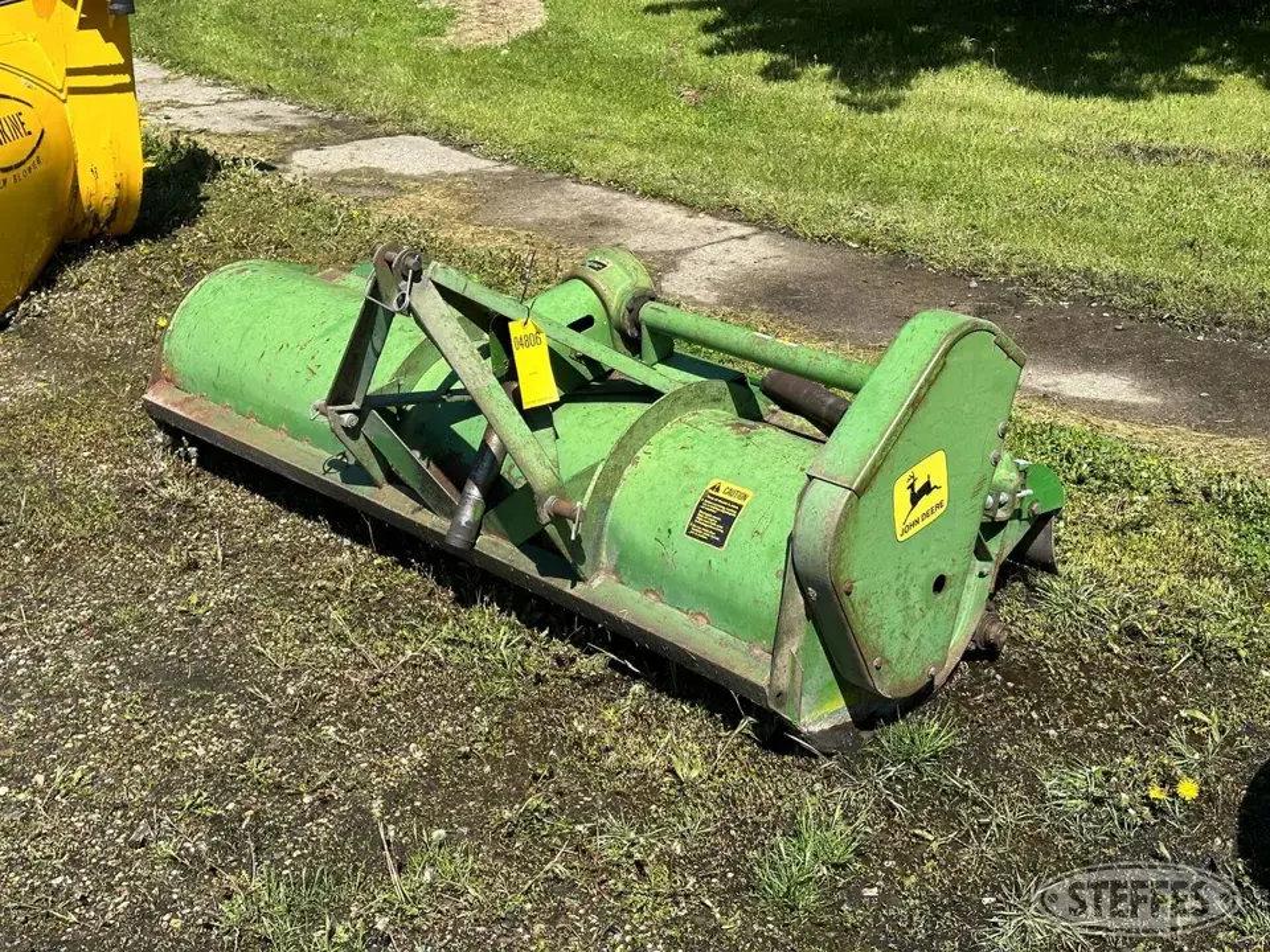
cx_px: 635
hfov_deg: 39.7
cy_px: 476
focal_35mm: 48
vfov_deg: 30.3
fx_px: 1761
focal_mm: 6.86
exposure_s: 1/3155
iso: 64
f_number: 1.78
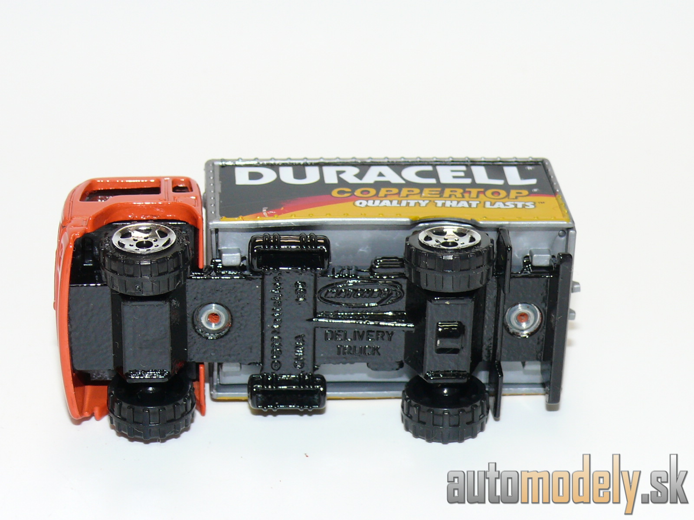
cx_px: 347
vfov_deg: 15.9
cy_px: 260
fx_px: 1865
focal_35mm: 93
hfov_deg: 21.1
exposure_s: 1/30
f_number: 4
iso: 100
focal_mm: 12.8
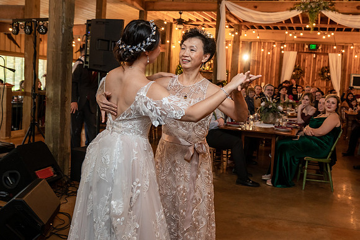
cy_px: 107
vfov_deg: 36.5
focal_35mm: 36
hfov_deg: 52.3
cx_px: 216
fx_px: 364
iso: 2000
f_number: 4
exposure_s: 1/100
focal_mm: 30
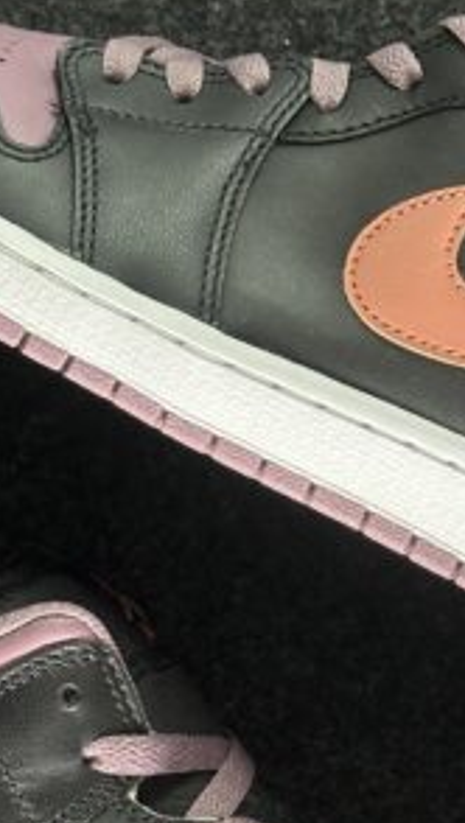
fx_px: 3104
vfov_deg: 15.0
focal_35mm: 142
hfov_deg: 8.6
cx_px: 325
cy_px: 679
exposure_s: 1/33
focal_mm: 6.86
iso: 200
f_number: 1.78
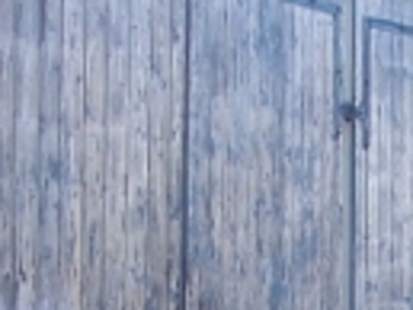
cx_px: 304
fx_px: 2066
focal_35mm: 173
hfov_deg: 11.4
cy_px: 604
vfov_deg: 8.2
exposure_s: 1/160
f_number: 4.3
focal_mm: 5.8
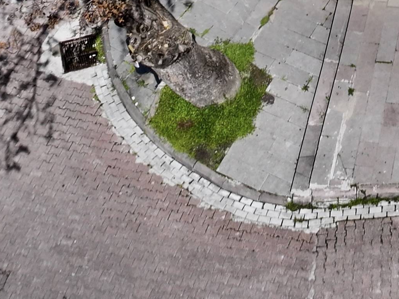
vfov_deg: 12.0
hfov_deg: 16.8
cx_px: 598
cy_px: -349
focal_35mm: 106
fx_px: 1222
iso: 100
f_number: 2.8
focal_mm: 12.29
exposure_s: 1/160
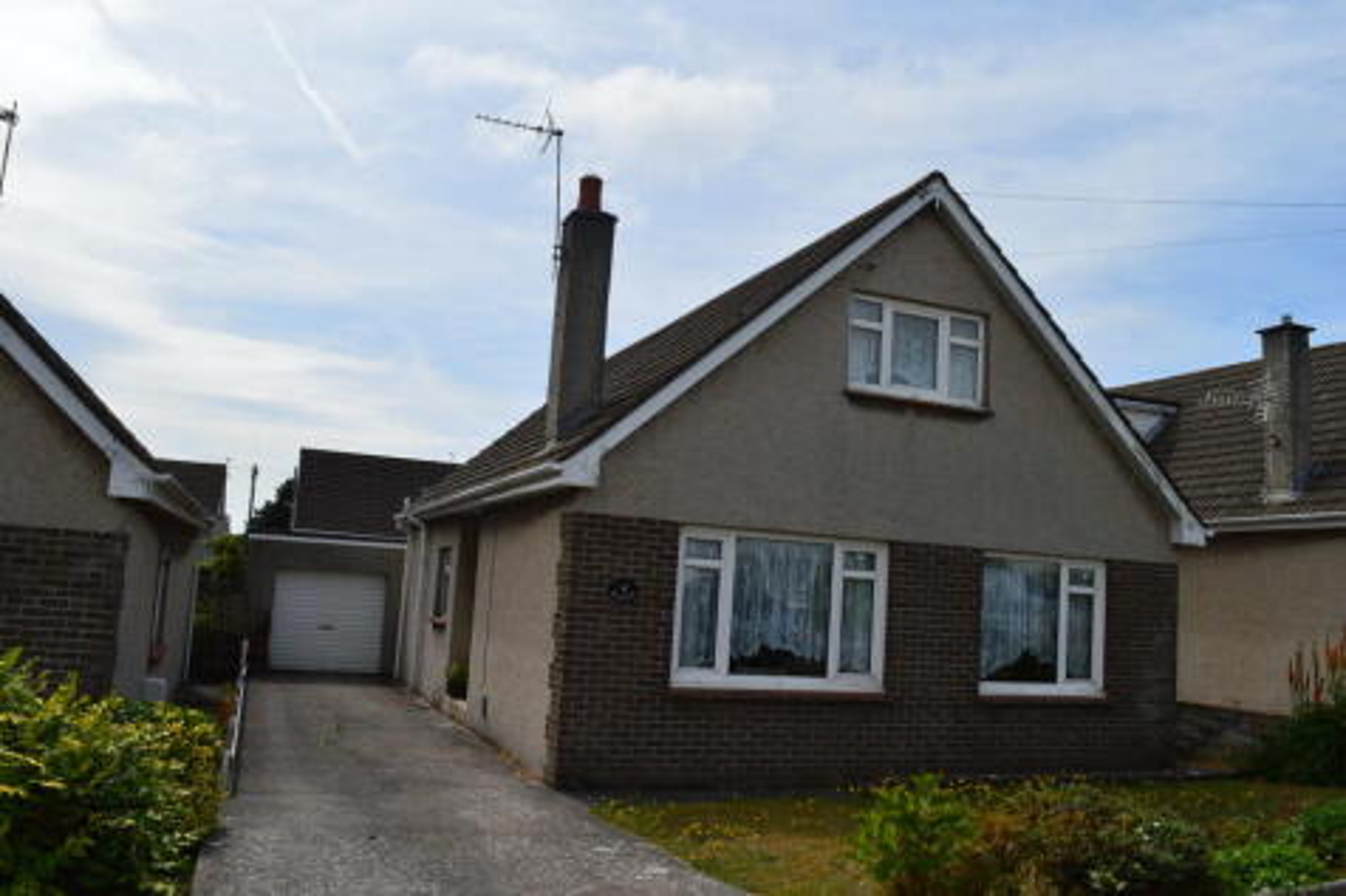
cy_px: 448
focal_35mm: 27
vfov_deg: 47.9
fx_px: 1009
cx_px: 673
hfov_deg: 67.4
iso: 200
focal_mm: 18
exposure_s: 1/500
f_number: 11
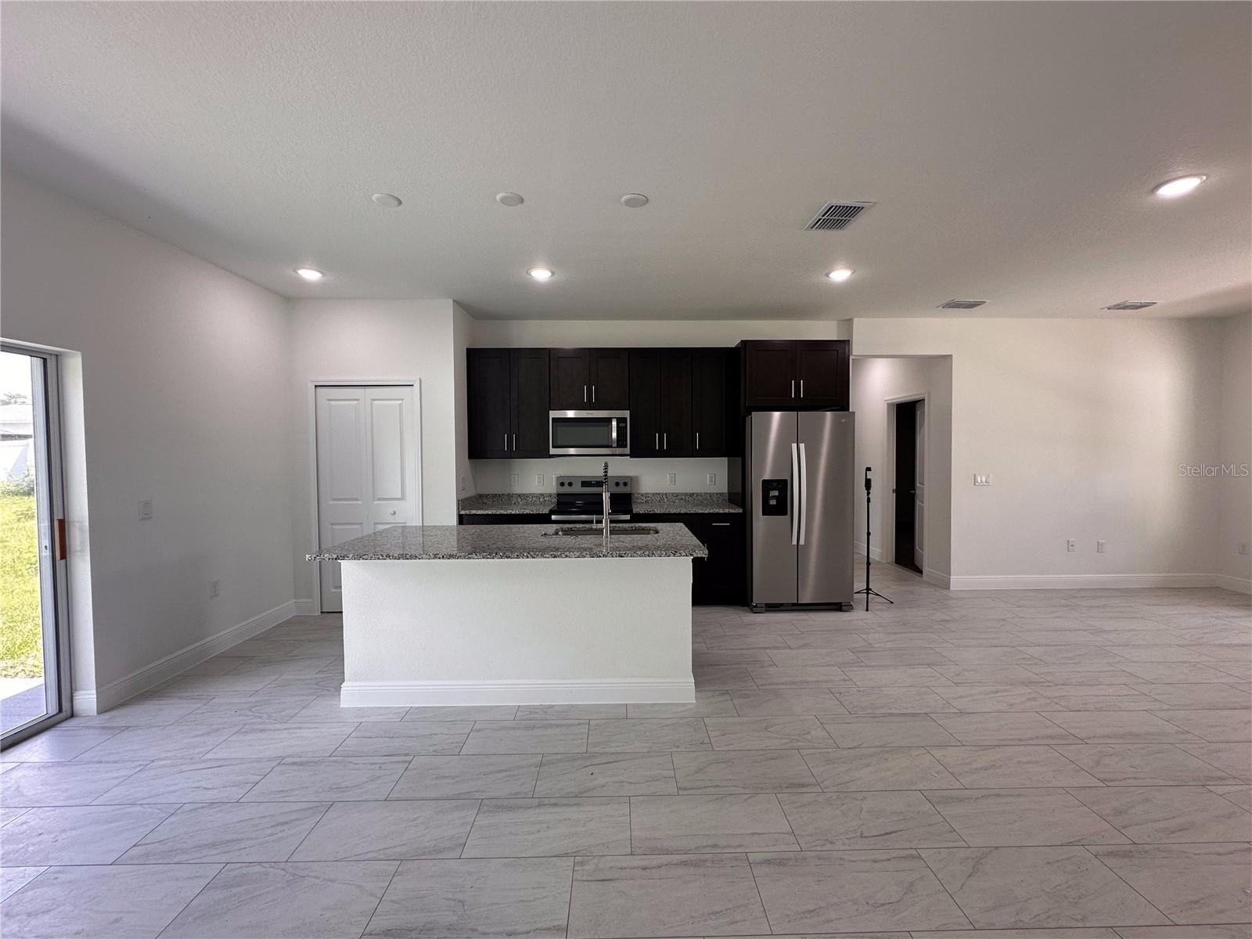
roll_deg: +0.2
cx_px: 626
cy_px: 470
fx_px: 506
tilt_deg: -1.1
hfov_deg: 102.1
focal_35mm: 14
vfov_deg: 85.7
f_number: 2.2
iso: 100
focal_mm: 2.22
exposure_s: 1/120
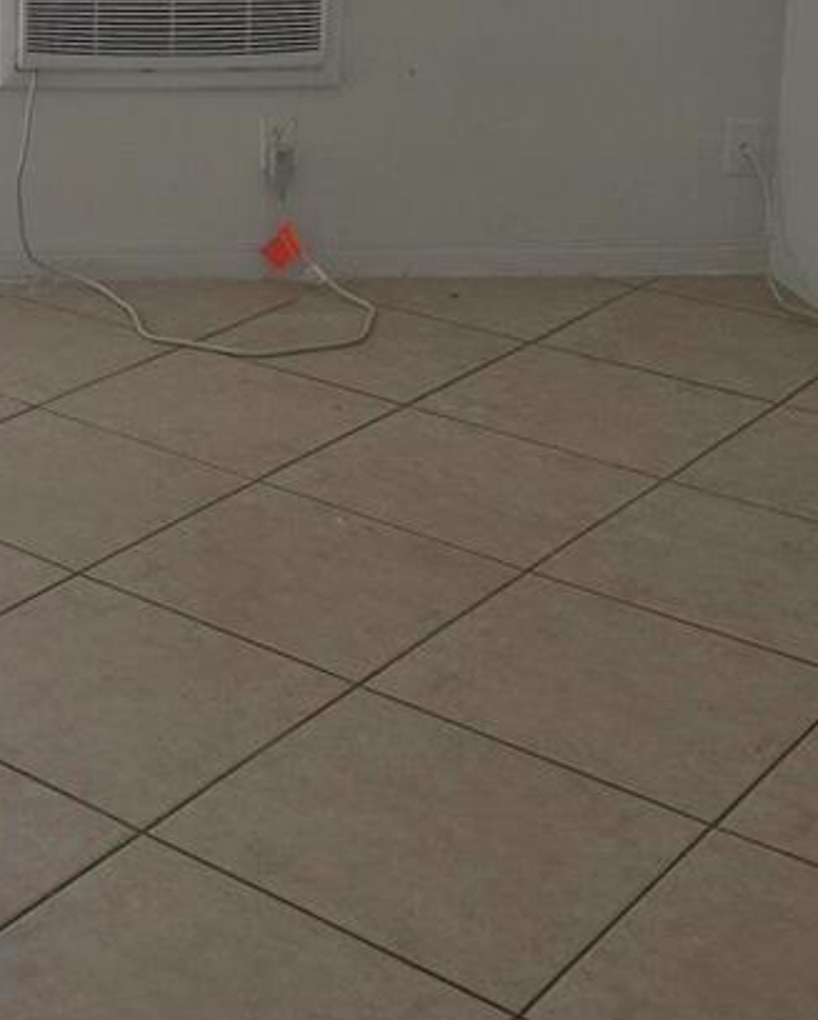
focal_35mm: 66
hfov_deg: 21.9
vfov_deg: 27.4
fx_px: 1995
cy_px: 58
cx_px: -98
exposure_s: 1/263
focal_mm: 5.4
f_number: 1.8
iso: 25
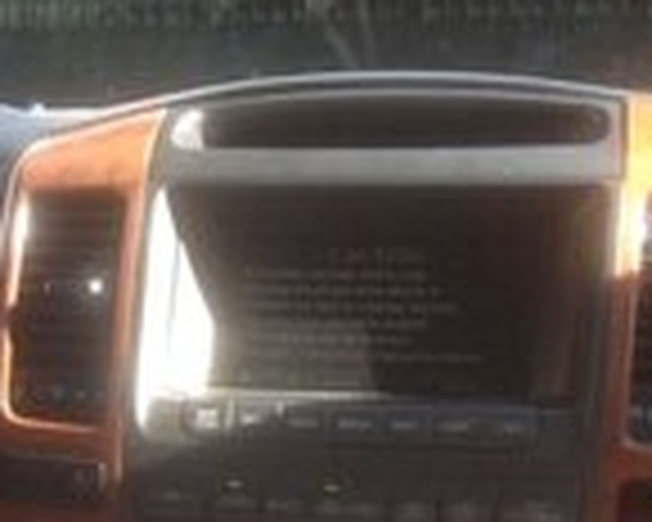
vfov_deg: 13.5
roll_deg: +2.6
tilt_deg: -12.9
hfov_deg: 16.6
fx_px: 2123
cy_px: 680
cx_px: -171
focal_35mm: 110
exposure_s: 1/120
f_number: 2.4
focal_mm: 4.12
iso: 64
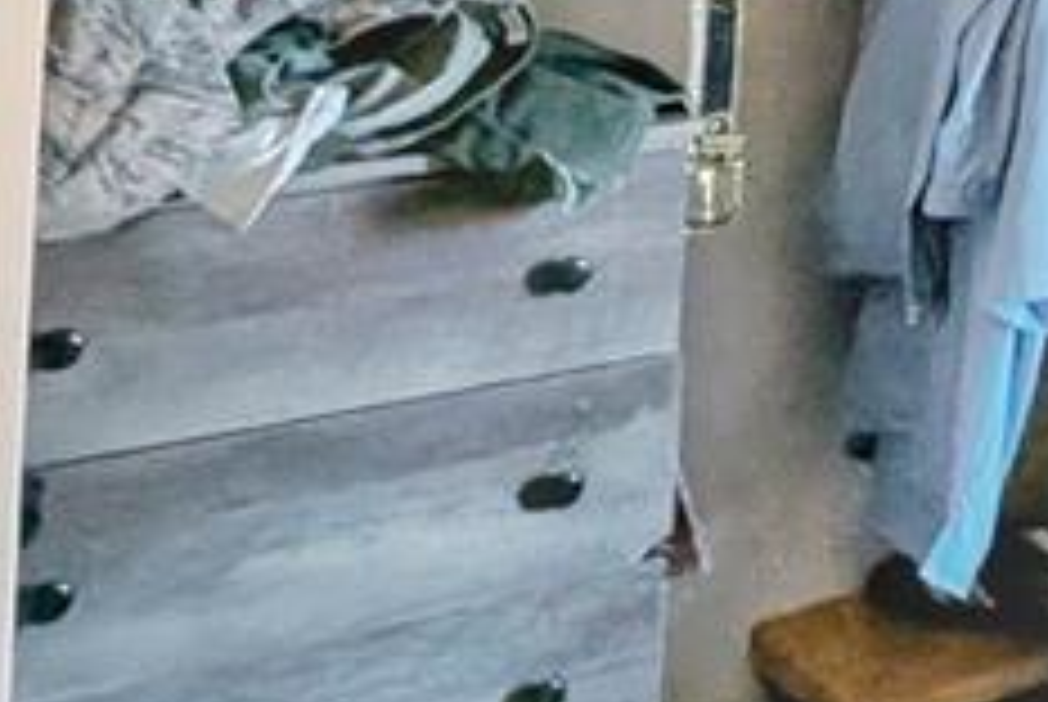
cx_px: 1651
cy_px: -353
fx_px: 2128
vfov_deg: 16.9
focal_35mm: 73
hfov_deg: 22.0
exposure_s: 1/27.5
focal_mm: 2.22
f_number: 2.2
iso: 88
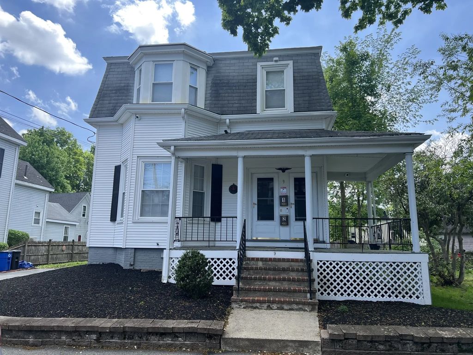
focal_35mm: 26
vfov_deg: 53.1
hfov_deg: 67.3
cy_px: 178
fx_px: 355
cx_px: 236
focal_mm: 5.7
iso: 50
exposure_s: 1/1645
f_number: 1.5
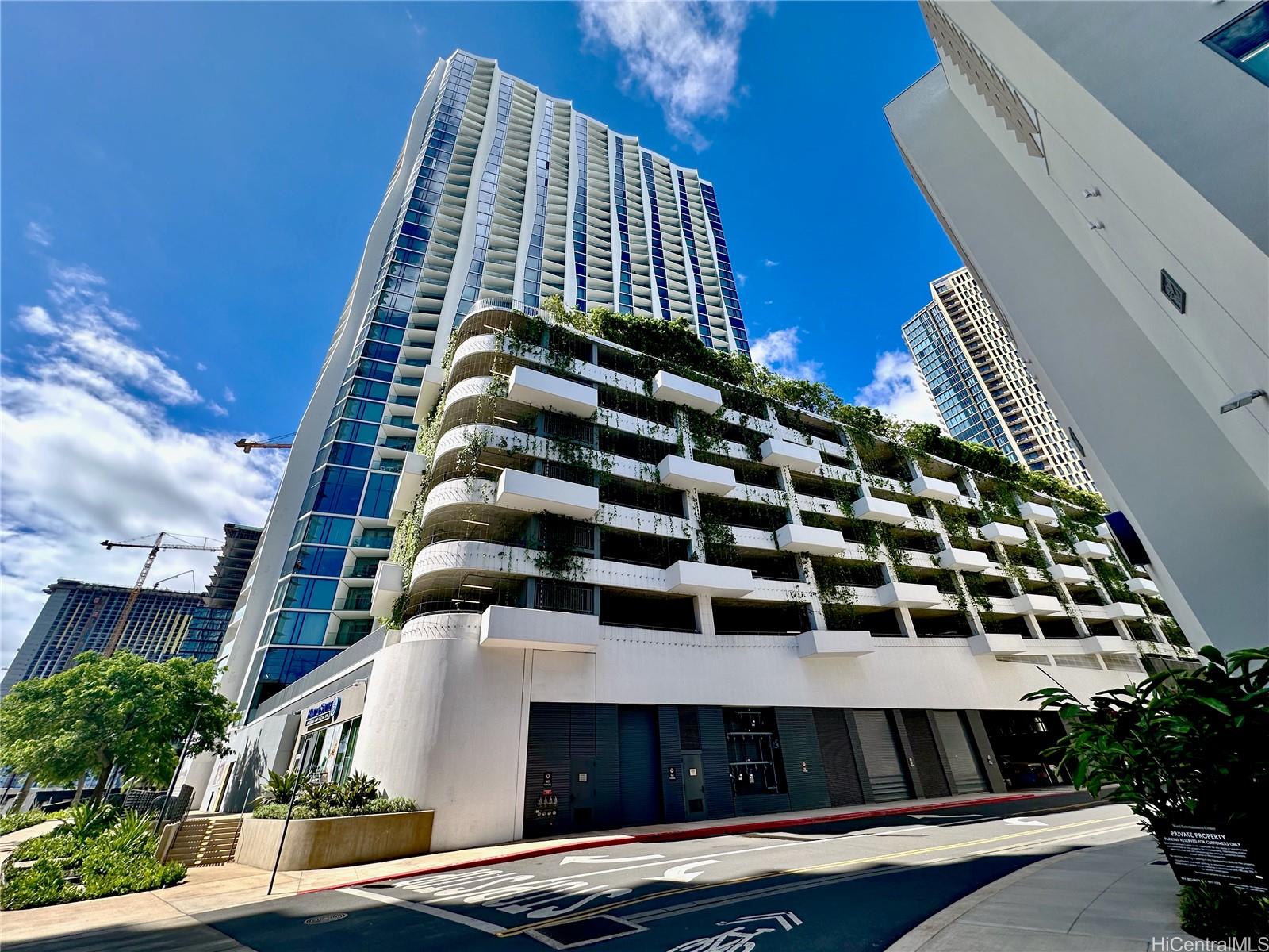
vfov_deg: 85.7
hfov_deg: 102.1
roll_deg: +2.7
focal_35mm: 14
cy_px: 476
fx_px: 513
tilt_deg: +31.1
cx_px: 634
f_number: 2.2
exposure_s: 1/988
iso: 40
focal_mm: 2.22
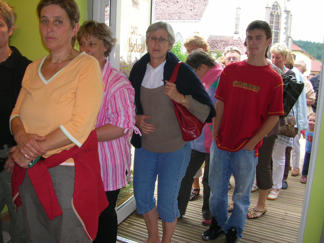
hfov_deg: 52.6
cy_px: 122
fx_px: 328
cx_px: 162
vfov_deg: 40.7
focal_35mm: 35
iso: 50
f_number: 2.8
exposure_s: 1/30
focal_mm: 5.8
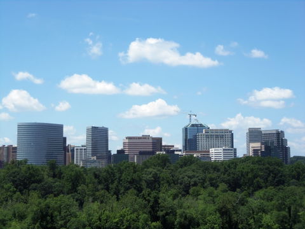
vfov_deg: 19.1
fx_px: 678
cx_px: 152
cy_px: 114
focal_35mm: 77
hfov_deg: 25.3
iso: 64
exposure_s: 1/320
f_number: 5
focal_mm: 13.7
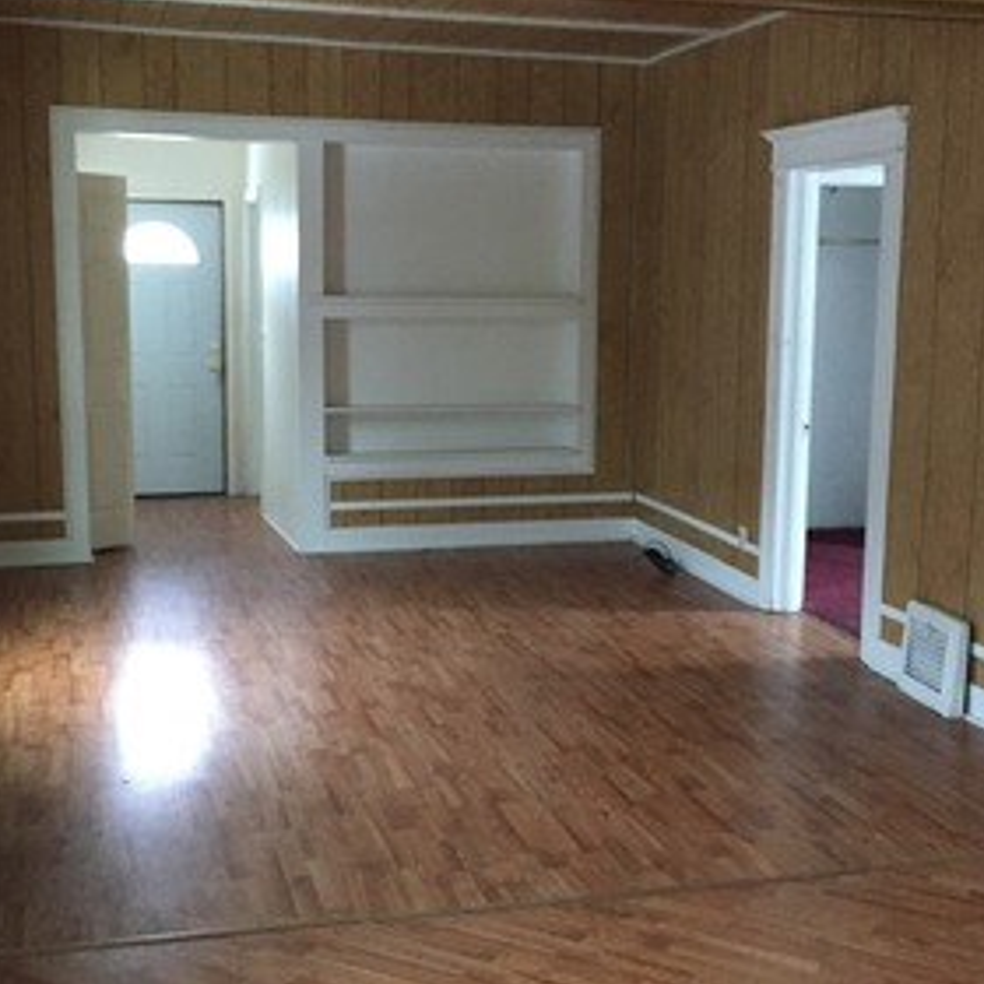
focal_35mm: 44
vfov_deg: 38.3
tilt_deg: -3.4
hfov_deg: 38.3
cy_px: 485
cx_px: 492
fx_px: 1415
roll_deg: -2.2
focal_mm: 4.15
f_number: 2.2
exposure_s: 1/15
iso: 320
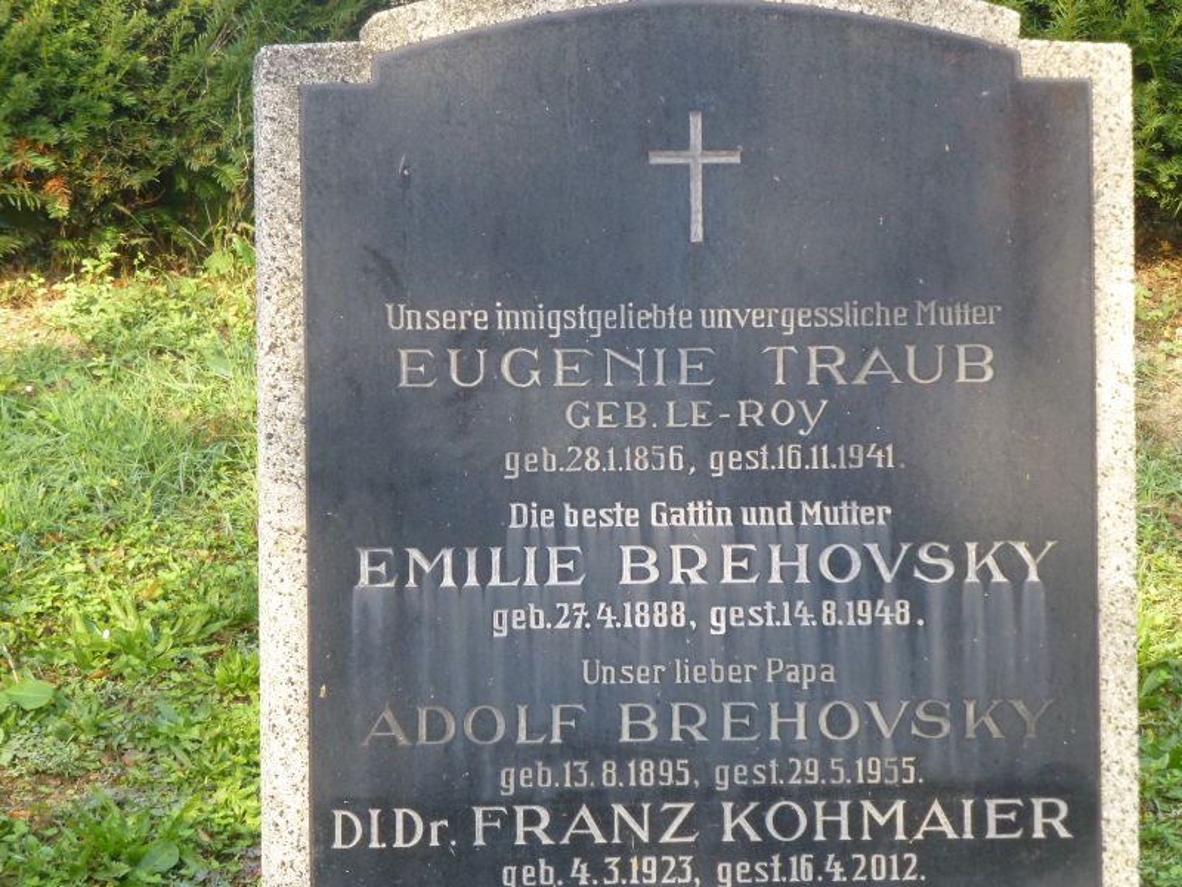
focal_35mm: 129
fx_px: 4405
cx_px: 591
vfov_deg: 11.5
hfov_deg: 15.3
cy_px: 444
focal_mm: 23.1
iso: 250
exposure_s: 1/80
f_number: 5.4
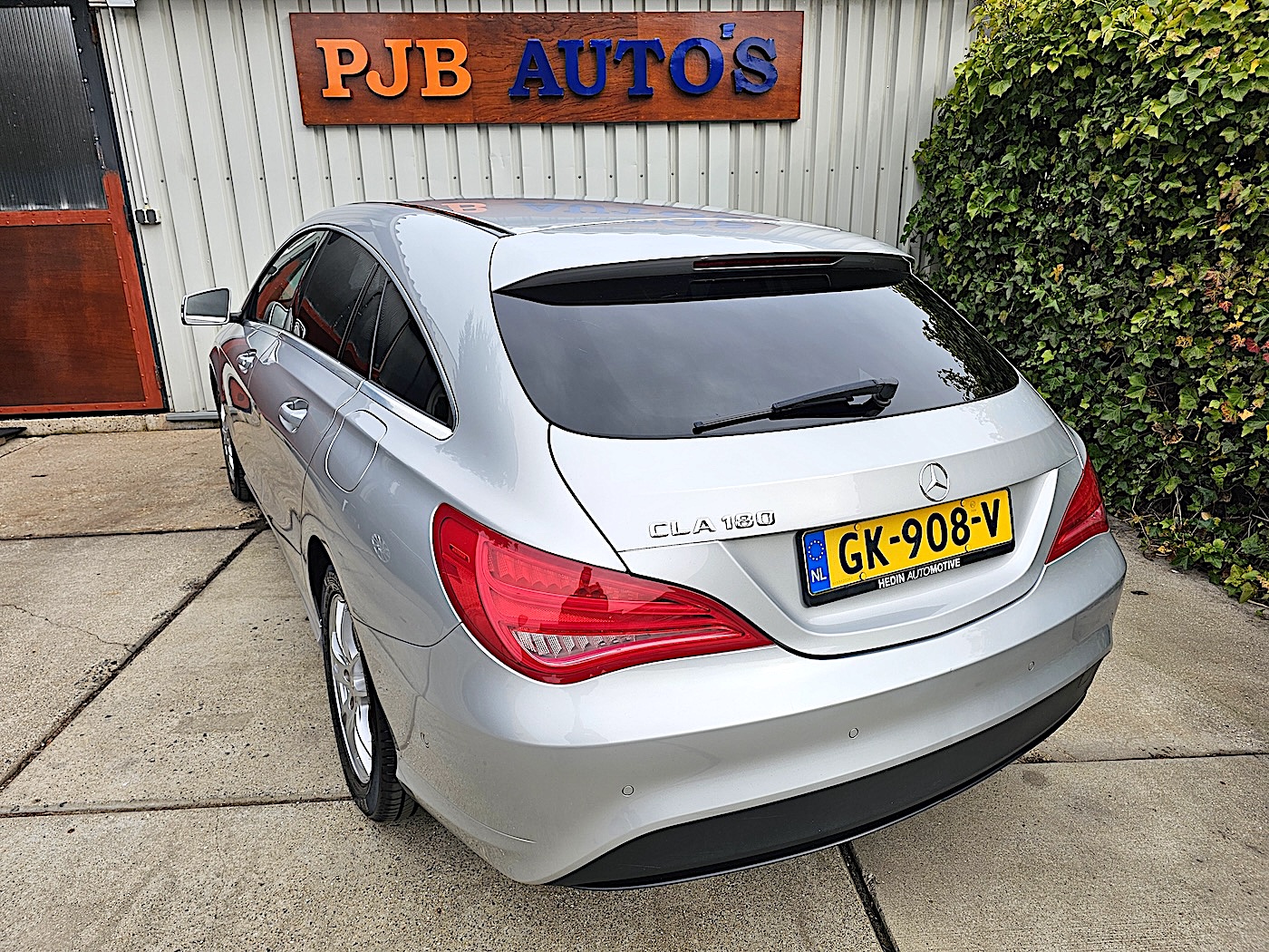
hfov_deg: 73.9
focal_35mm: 23
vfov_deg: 58.9
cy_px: 476
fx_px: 843
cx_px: 634
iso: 10
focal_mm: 6.3
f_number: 1.7
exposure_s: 1/222
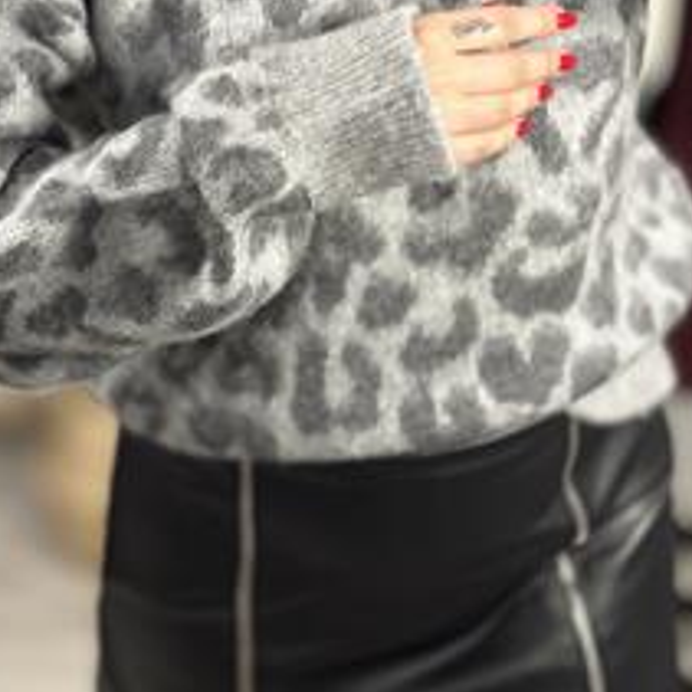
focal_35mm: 83
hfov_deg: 20.8
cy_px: 189
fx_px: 1877
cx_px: 203
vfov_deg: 20.7
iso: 125
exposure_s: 1/100
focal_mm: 6.86
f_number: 1.78
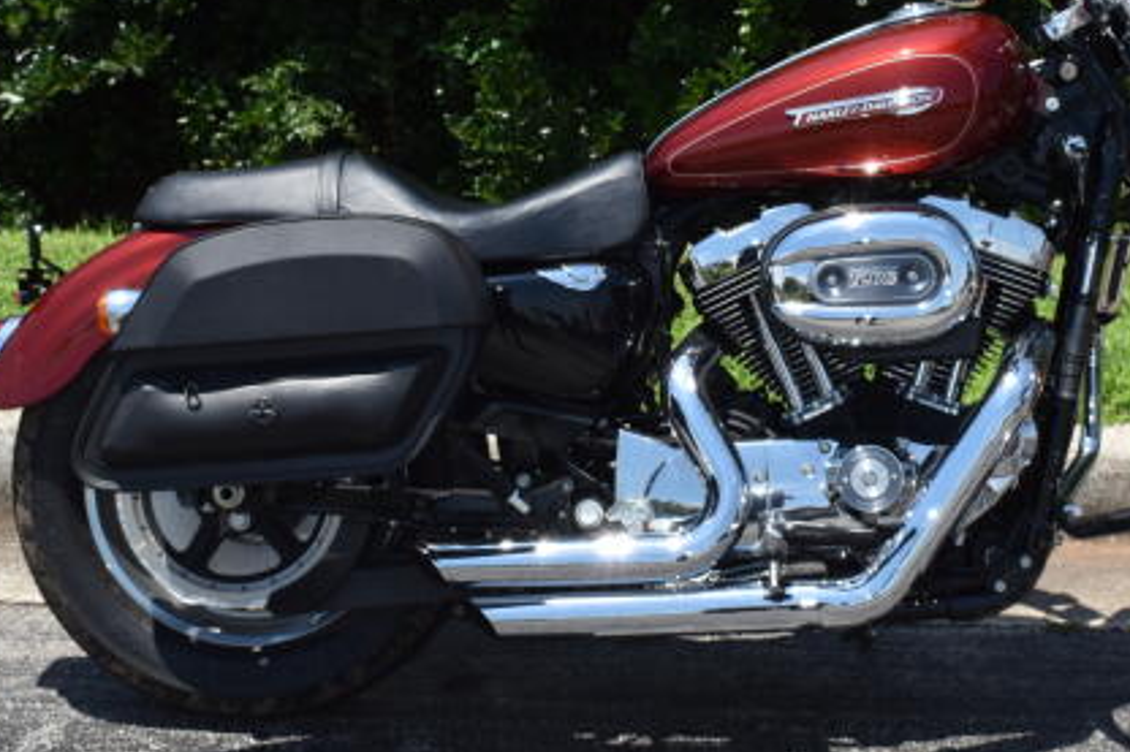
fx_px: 2353
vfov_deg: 18.1
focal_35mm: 75
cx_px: 742
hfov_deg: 26.9
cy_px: 205
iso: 100
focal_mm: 26
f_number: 13
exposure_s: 1/200
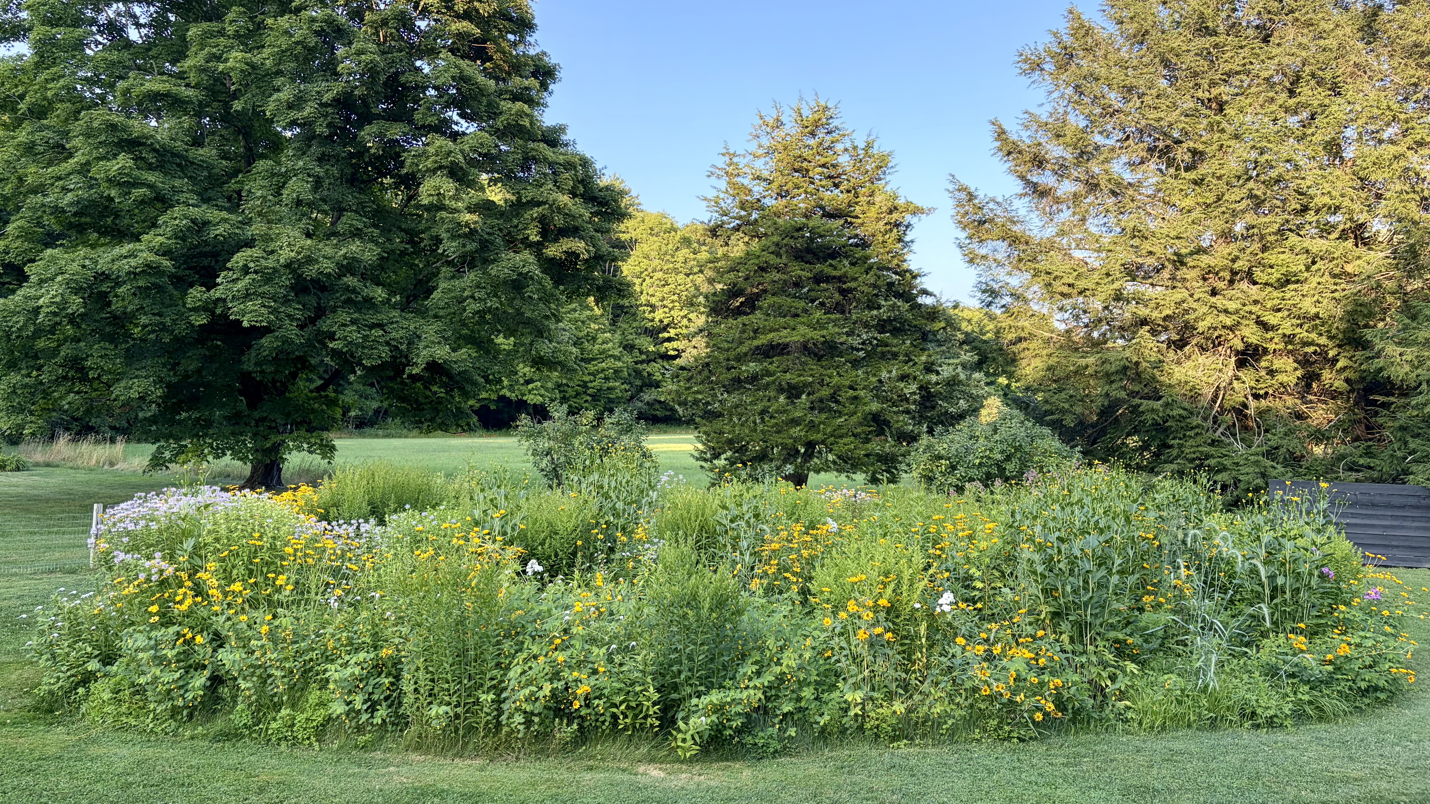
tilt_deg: +5.6
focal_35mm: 29
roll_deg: -0.9
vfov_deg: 40.0
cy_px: 323
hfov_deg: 66.1
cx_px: 718
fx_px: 1100
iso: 64
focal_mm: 5.96
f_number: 1.6
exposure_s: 1/586
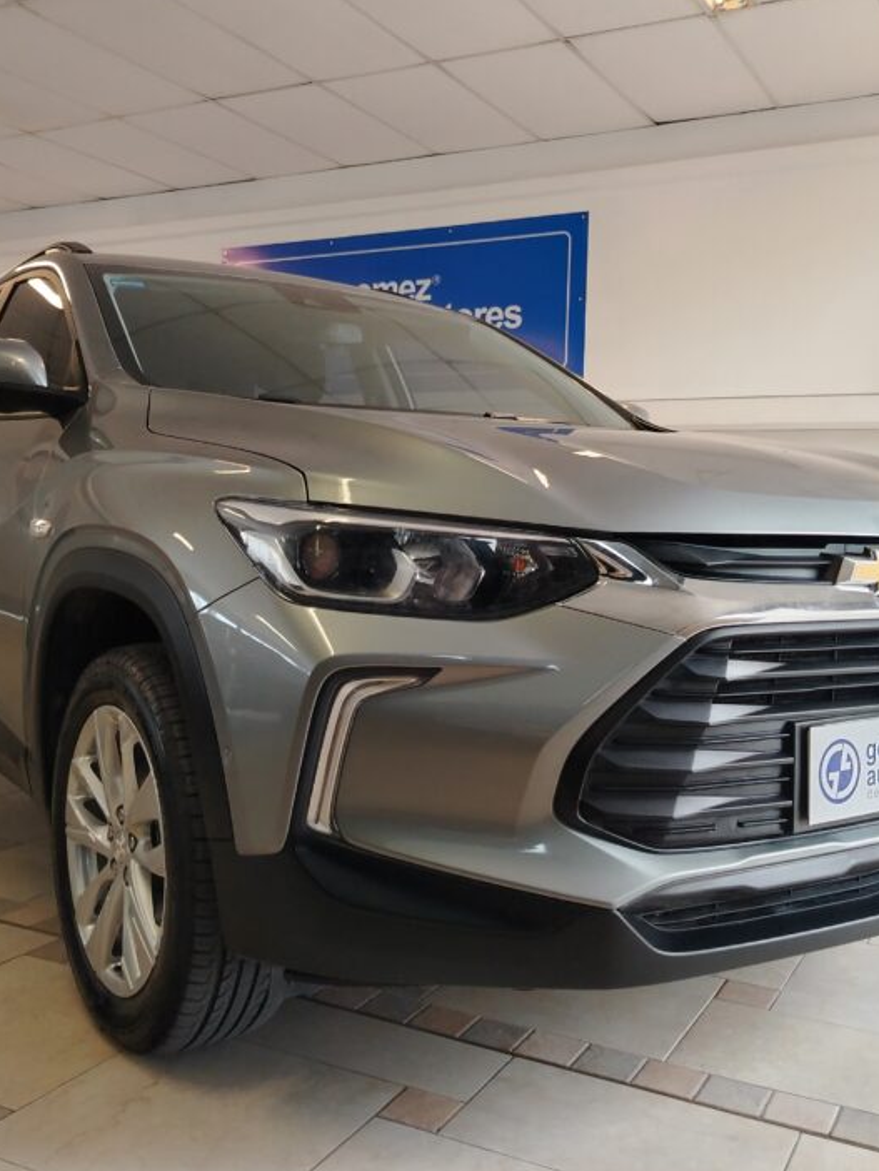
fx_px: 1184
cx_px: 419
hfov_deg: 40.7
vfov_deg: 52.6
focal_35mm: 35
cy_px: 544
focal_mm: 5.25
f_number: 1.75
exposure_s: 1/50
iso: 488
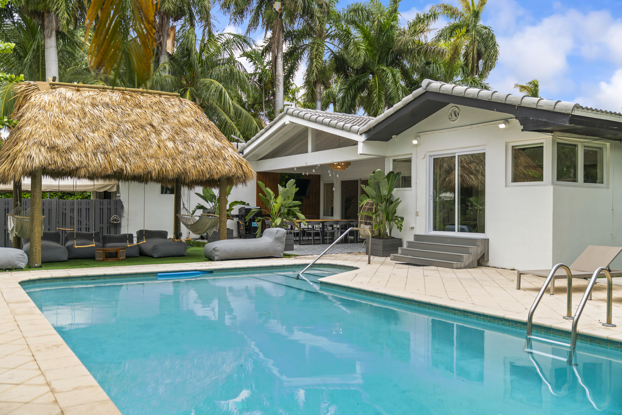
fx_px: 536
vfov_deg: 42.3
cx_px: 311
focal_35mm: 31
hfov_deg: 60.3
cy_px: 208
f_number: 2.8
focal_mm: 31
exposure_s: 1/160
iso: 100
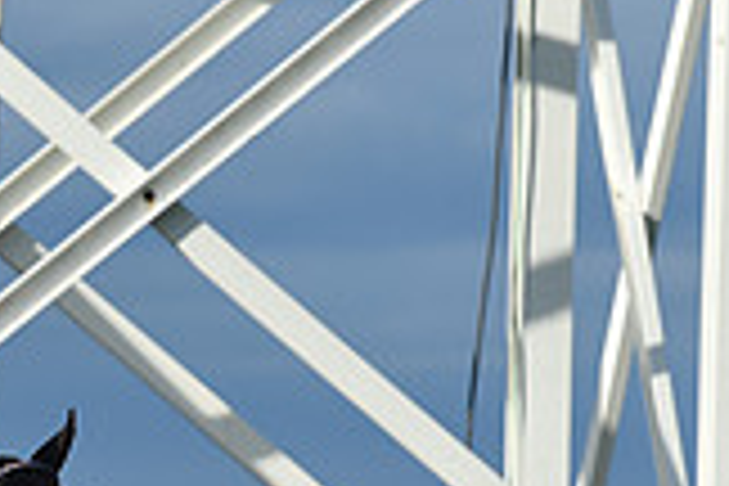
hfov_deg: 3.0
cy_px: 767
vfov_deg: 2.0
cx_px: -418
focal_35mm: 680
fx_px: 13769
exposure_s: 1/2500
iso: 400
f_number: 5
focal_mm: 190
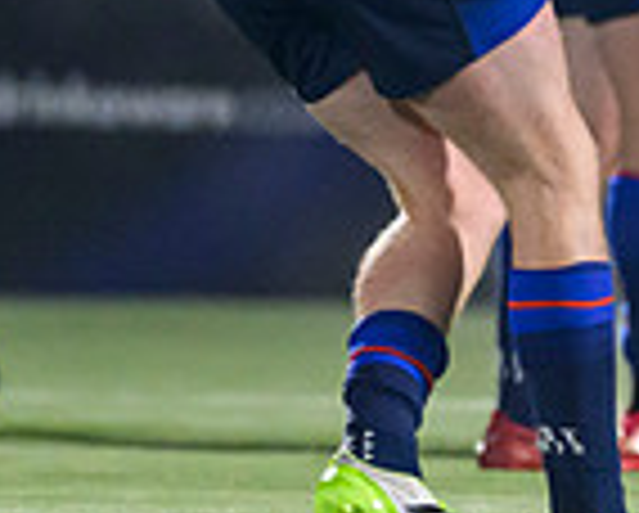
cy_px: 8
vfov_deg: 0.5
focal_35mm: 2948
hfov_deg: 0.7
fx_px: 55829
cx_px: 597
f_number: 4
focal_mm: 560
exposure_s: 1/640
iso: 6400
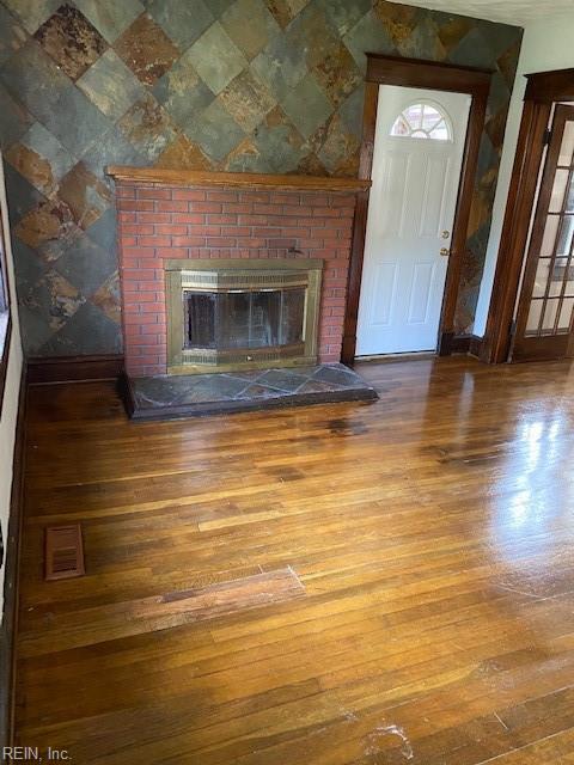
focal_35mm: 26
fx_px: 575
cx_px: 287
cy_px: 382
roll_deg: -4.0
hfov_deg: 53.1
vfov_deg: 67.3
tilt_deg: -20.7
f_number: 1.8
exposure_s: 1/40
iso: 640
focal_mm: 4.25
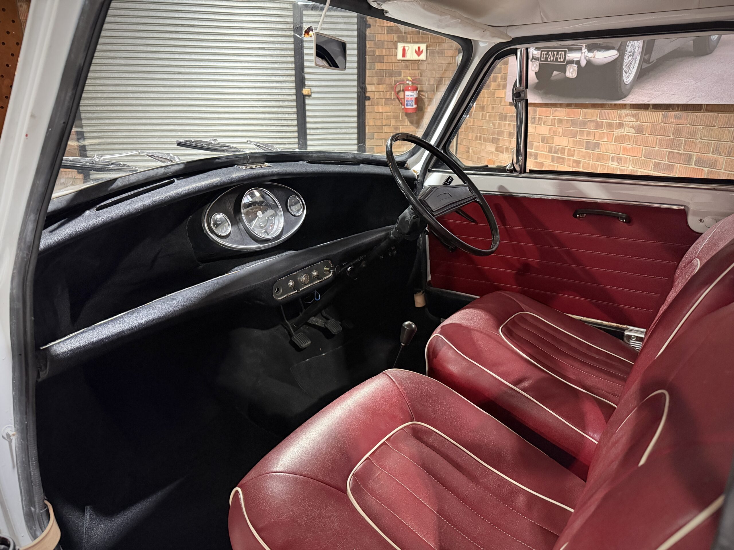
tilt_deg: -18.9
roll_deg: -0.1
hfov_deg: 71.6
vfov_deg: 56.8
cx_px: 367
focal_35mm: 24
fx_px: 509
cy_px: 275
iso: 1000
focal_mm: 6.76
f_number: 1.78
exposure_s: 1/33
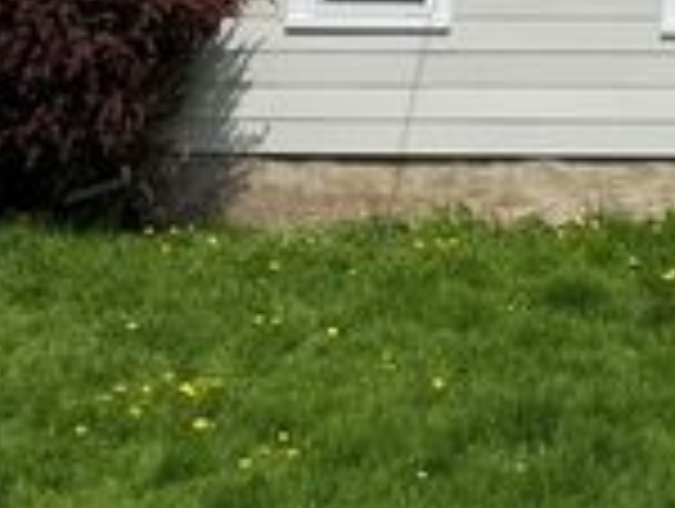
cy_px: -178
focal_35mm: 80
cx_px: 873
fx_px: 1562
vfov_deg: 17.2
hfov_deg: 22.0
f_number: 1.78
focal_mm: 6.76
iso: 80
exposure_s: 1/7353
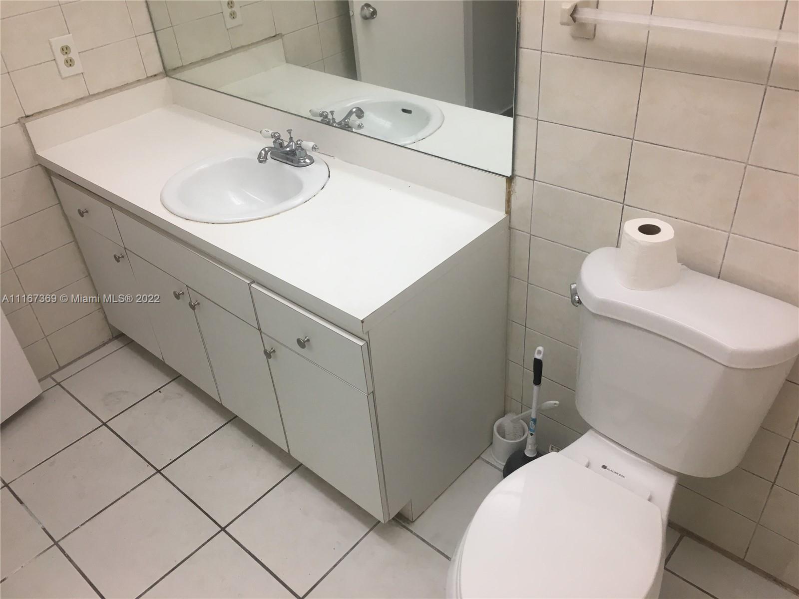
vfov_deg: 48.2
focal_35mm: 29
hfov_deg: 61.7
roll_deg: +6.6
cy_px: 300
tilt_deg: -35.0
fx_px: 669
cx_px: 400
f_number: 2.2
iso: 25
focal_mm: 4.15
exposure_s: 1/30
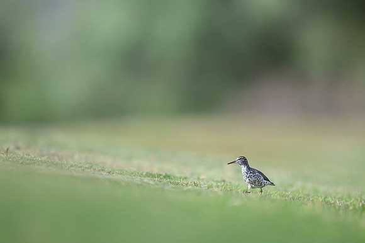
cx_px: 210
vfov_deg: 2.1
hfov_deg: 3.1
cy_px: 139
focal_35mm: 655
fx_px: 6641
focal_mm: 560
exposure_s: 1/3200
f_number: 4
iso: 400
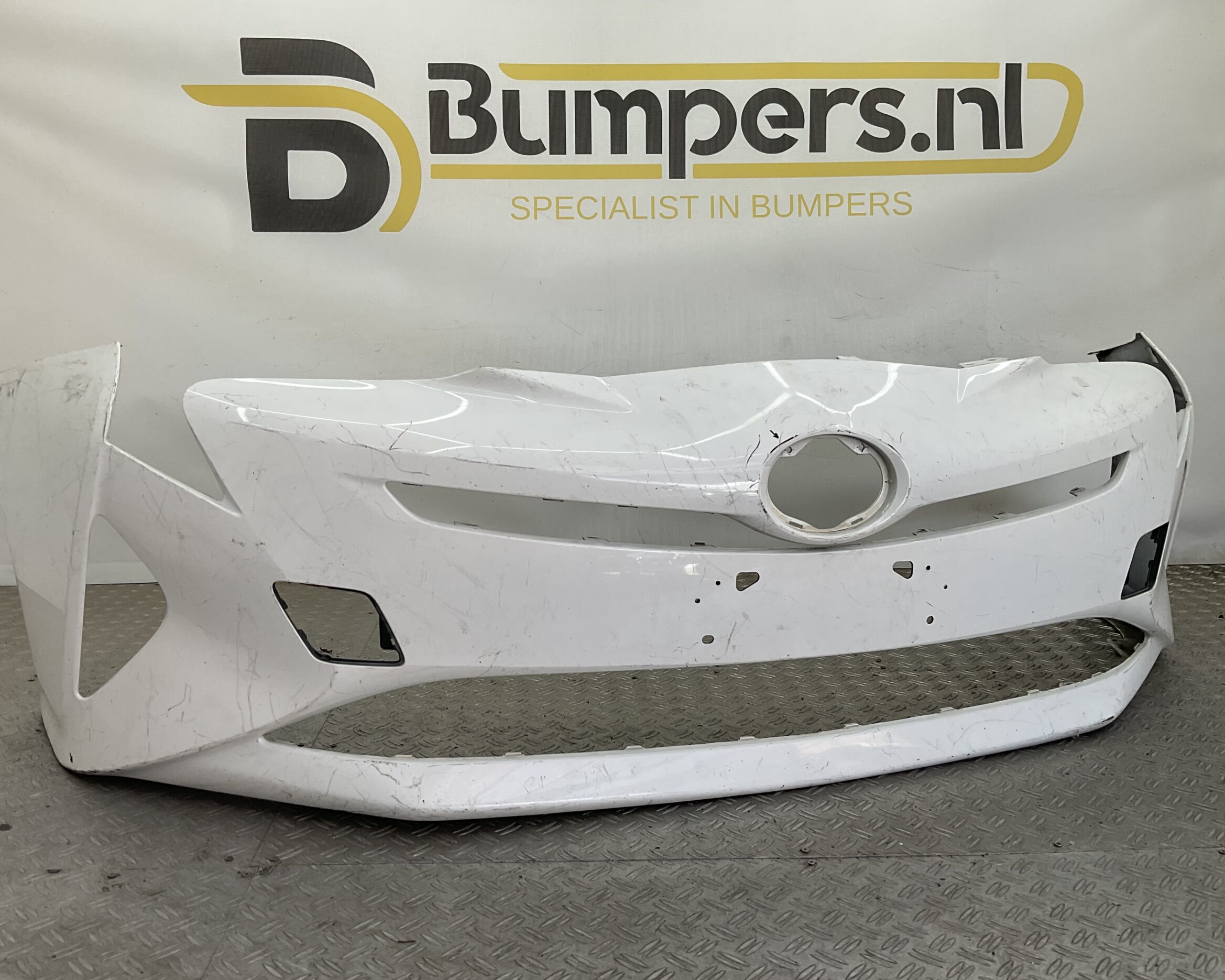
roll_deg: -0.6
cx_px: 592
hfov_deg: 57.2
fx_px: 1124
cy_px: 486
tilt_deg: -8.7
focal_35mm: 31
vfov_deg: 47.1
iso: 16
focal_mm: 3
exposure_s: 1/251
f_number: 1.8
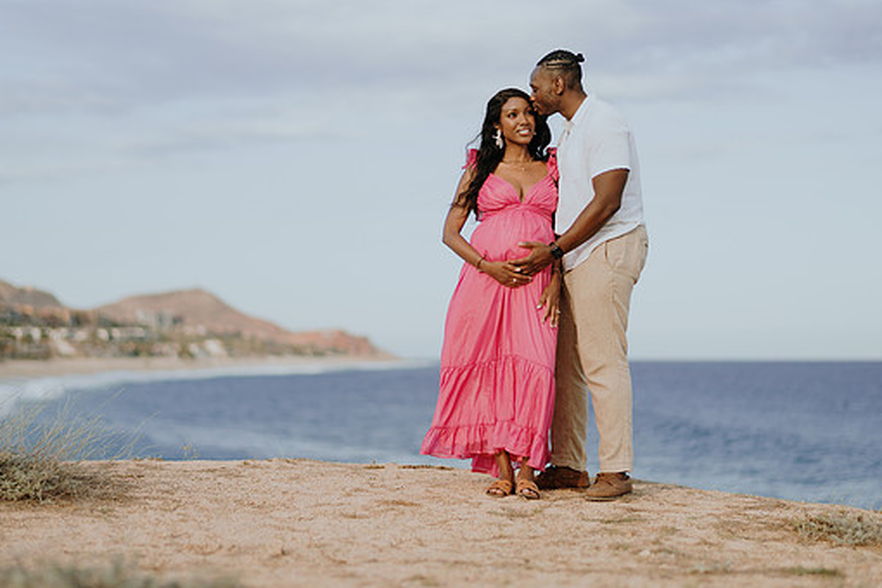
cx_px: 436
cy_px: 264
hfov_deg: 29.7
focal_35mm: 68
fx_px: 1666
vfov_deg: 20.0
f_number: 1.4
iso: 50
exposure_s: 1/2500
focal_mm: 58
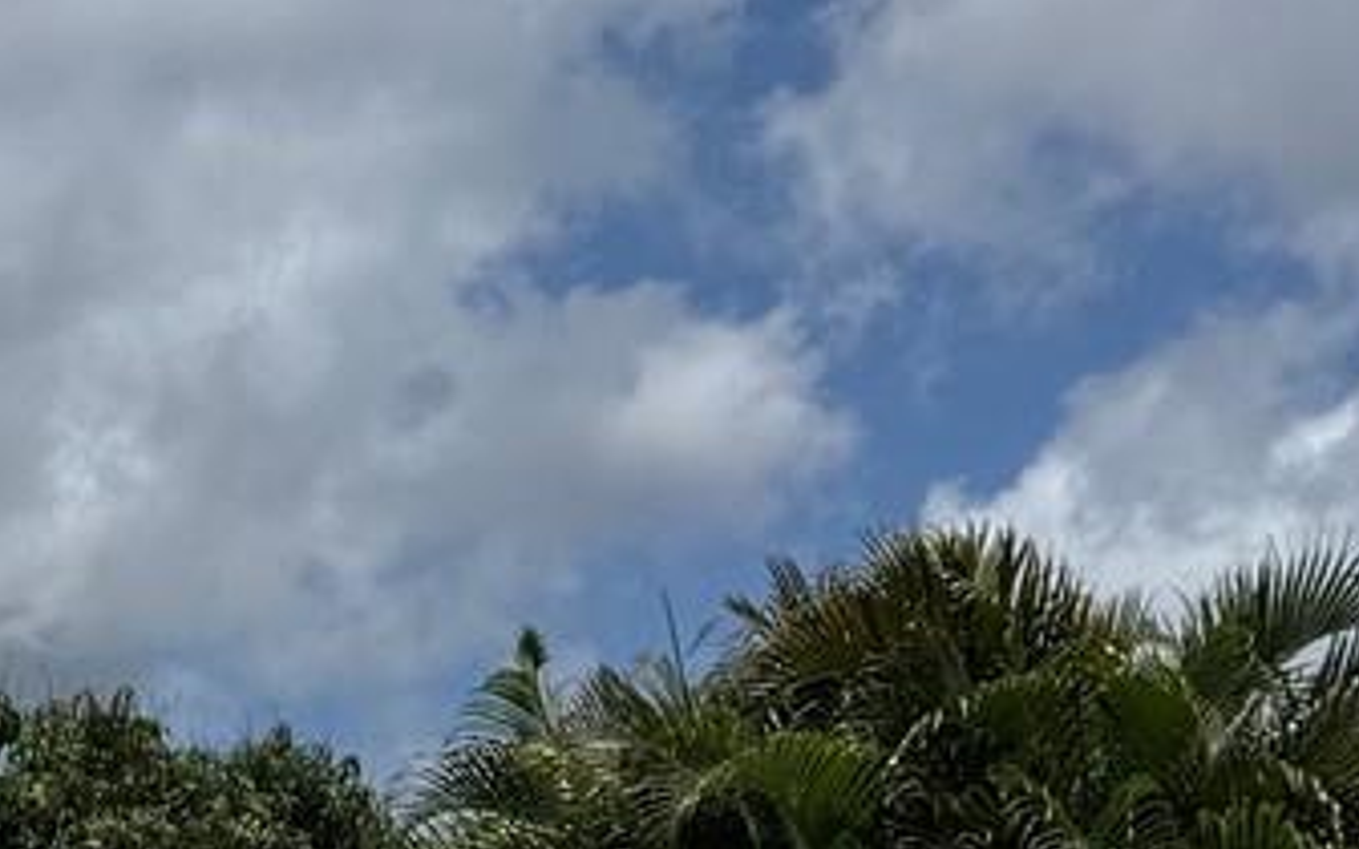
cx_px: -659
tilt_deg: +5.4
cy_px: 1245
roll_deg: -2.7
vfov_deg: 10.5
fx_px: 4481
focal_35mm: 121
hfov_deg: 15.9
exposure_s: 1/10417
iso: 80
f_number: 1.78
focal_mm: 6.76
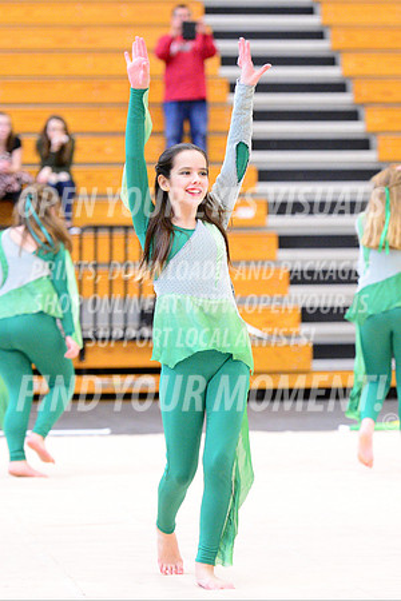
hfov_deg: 11.8
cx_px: 200
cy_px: 300
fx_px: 1938
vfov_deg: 17.6
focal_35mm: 116
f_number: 2.8
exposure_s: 1/320
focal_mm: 116
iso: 8000
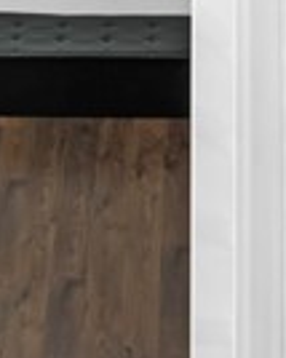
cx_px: 200
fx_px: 1610
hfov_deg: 10.1
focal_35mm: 152
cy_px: 128
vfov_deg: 12.7
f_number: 8
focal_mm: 20
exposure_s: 1/30
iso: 400
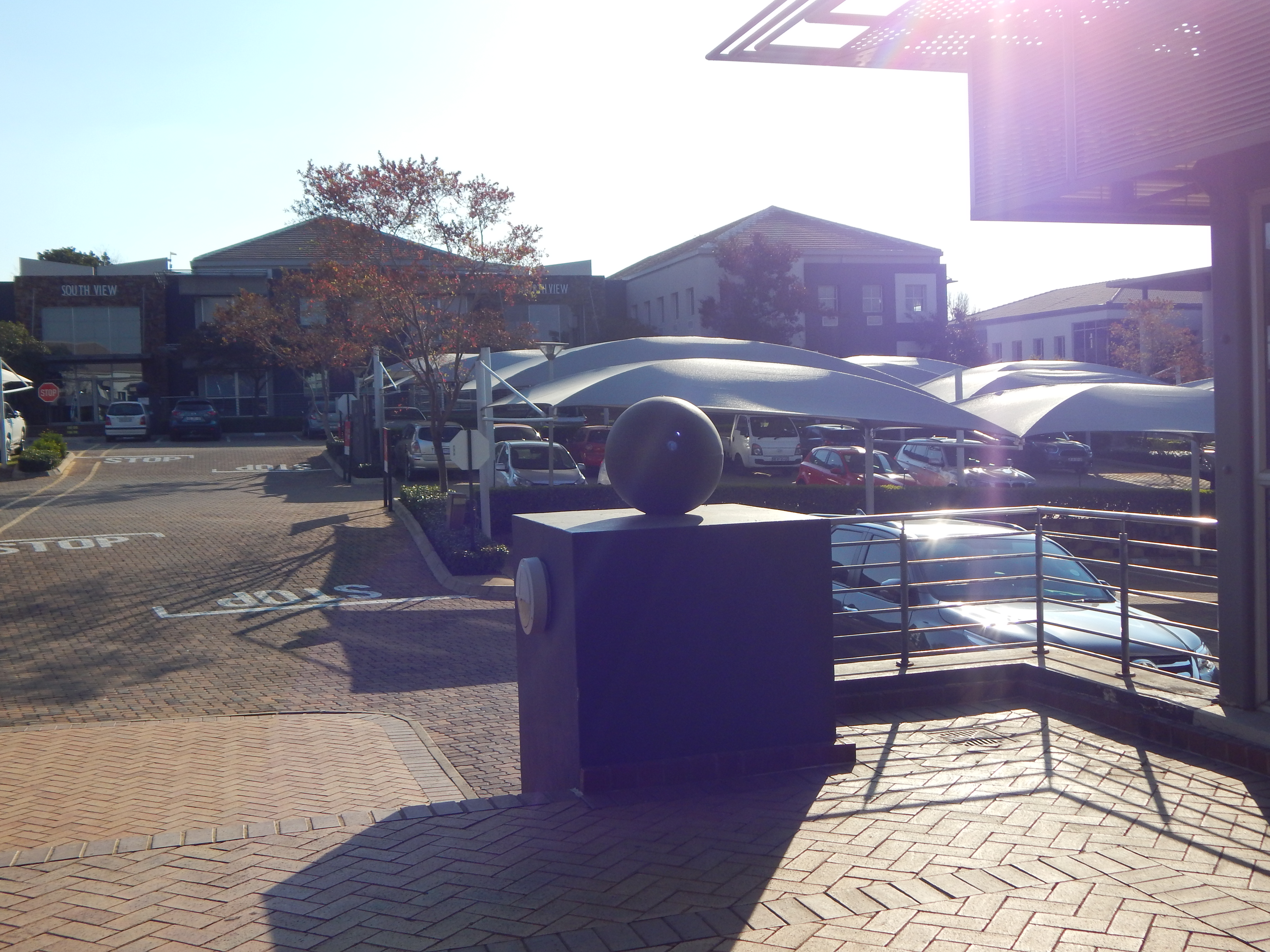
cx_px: 635
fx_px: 1394
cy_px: 476
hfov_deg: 49.0
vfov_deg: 37.7
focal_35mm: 38
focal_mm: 6.8
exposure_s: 1/400
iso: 125
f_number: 6.9
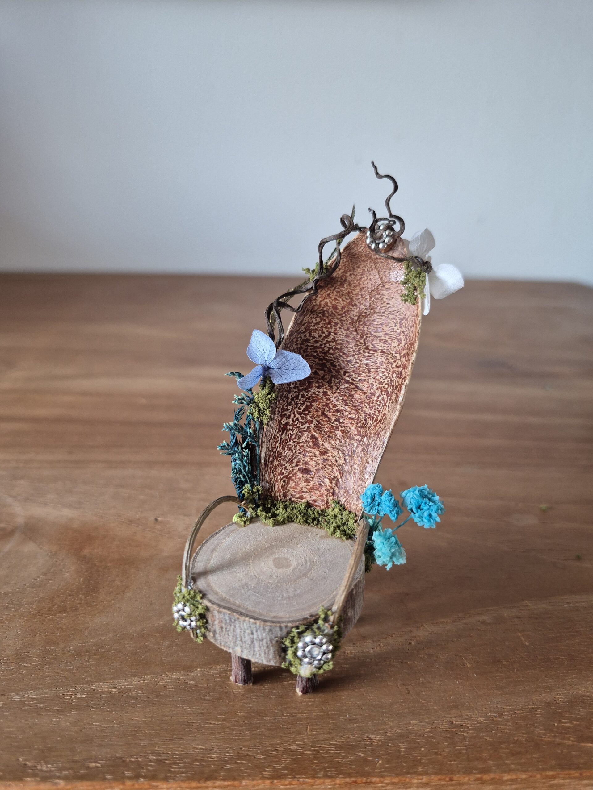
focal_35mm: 23
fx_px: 525
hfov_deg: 58.9
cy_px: 395
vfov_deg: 73.9
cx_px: 296
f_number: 1.8
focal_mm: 5.4
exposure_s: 1/100
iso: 250
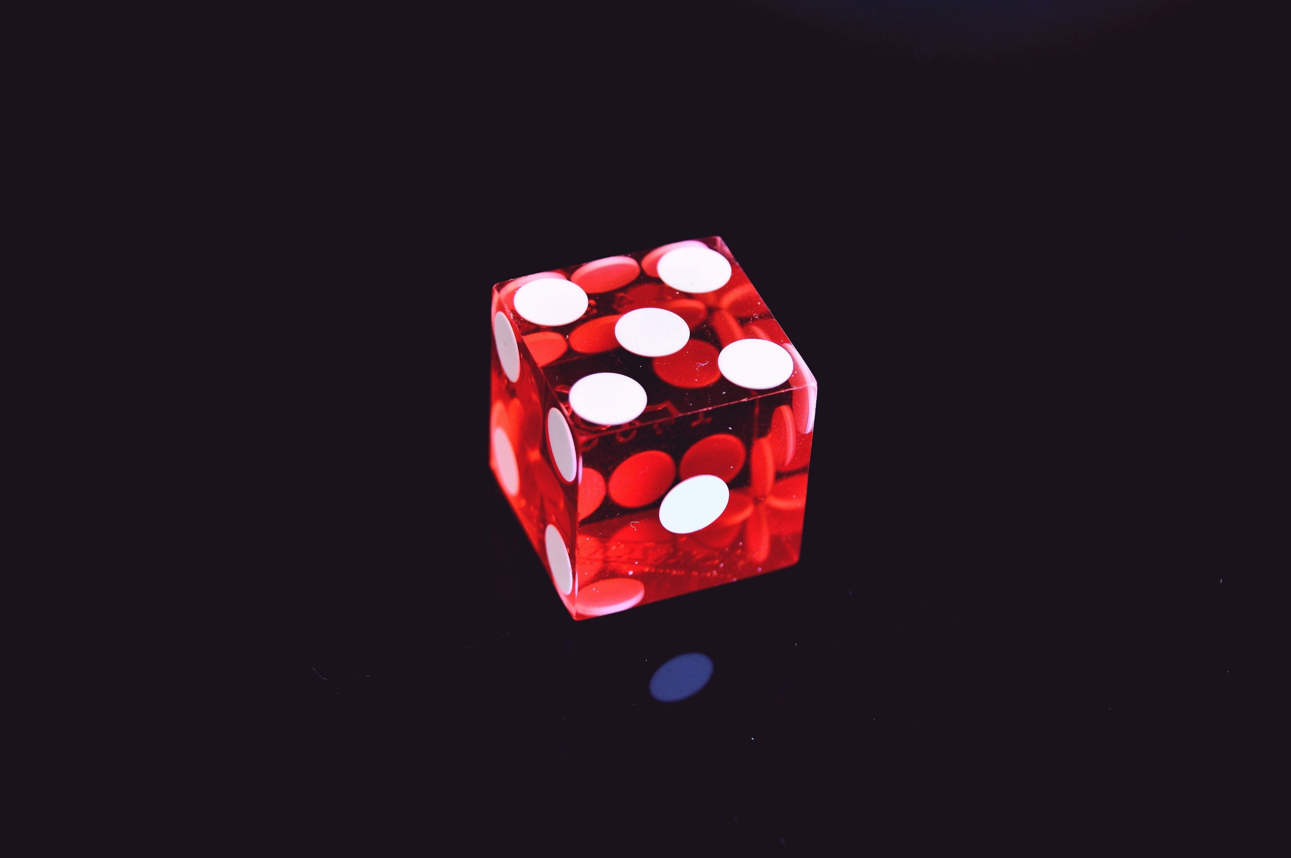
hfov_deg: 24.6
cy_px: 429
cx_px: 646
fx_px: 2956
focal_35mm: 82
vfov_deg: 16.5
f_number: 5.6
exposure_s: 1/1.3
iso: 100
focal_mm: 55
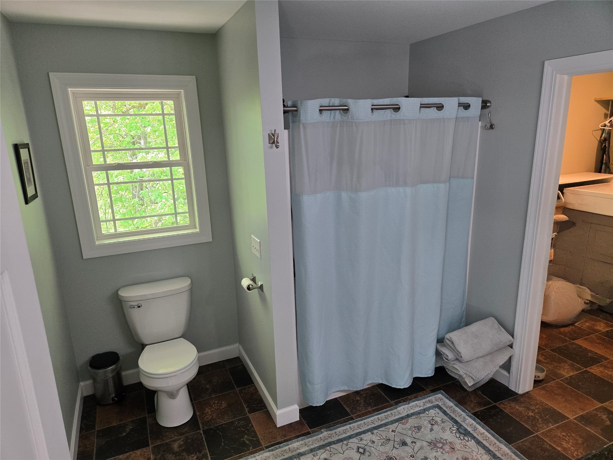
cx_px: 306
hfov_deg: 73.9
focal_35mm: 23
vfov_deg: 58.9
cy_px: 230
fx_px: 407
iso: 250
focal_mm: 5.4
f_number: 1.8
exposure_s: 1/120
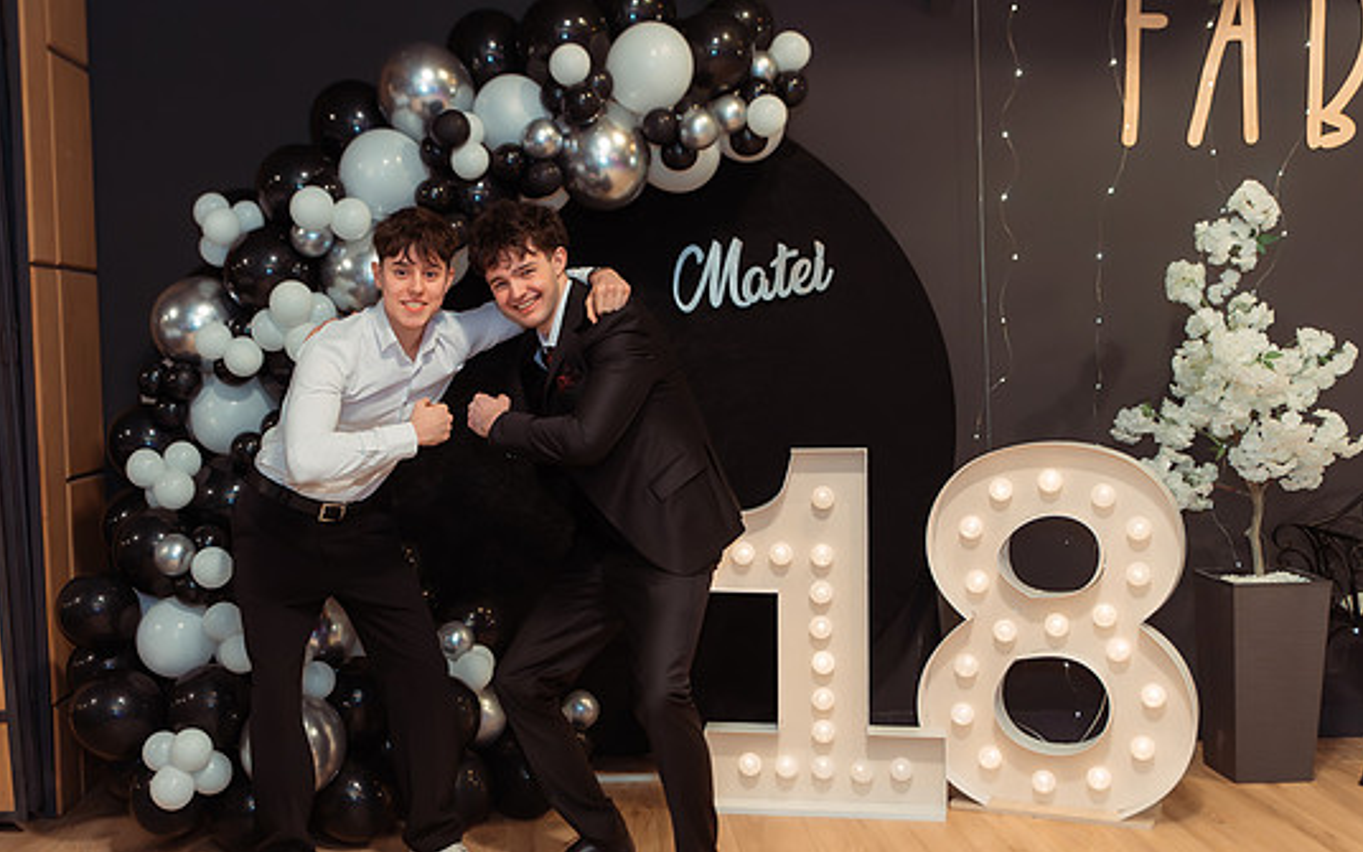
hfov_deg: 46.0
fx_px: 1597
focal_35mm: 43
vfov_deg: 29.9
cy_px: 426
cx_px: 568
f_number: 3.2
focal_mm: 36
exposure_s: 1/125
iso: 3200
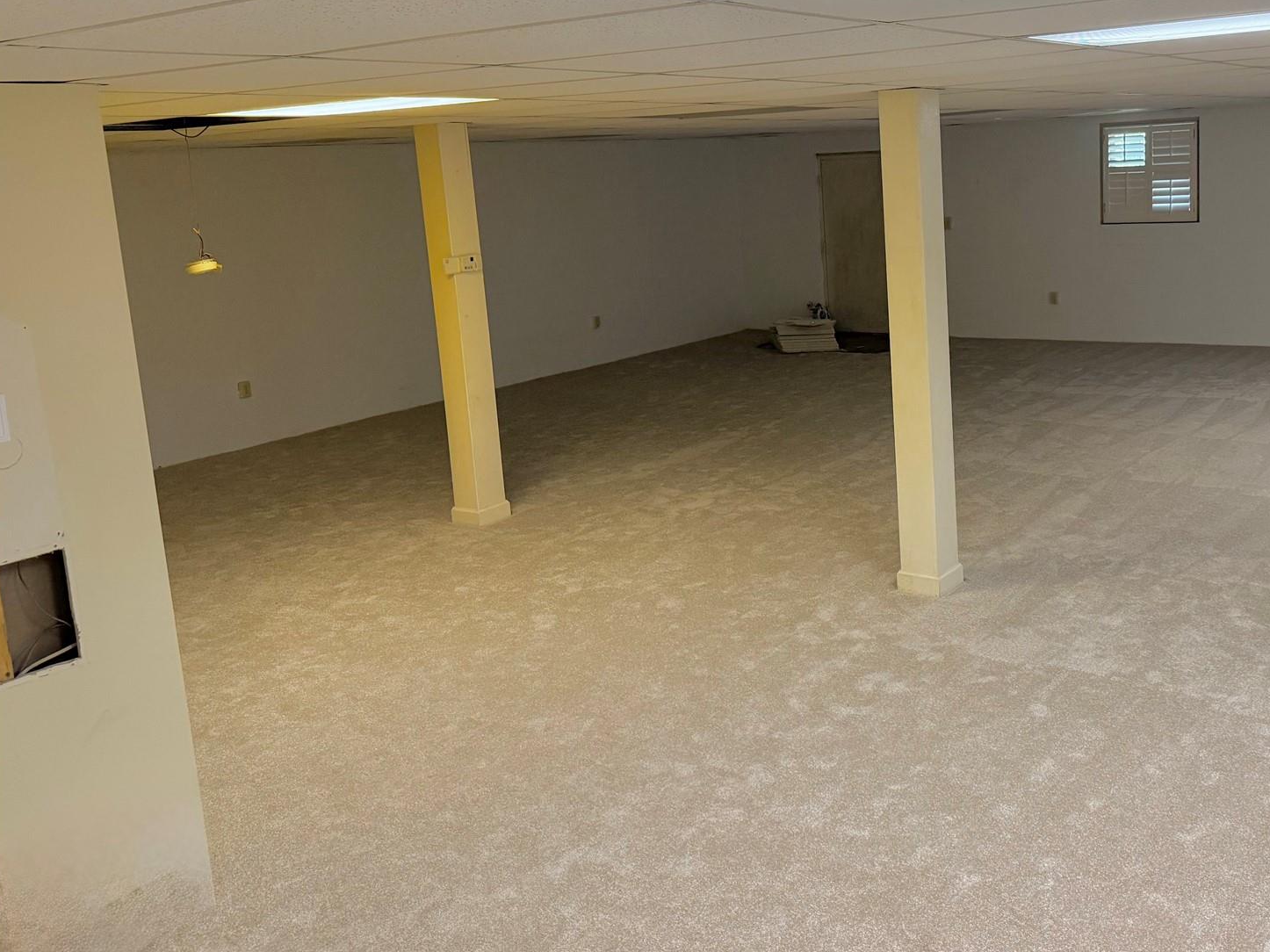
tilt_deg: -8.7
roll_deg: +3.7
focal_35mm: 34
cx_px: 892
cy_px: 348
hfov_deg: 52.4
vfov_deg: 41.4
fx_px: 1247
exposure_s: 1/120
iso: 400
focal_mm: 6.76
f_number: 1.78
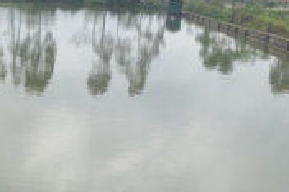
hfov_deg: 23.6
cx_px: -24
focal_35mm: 81
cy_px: 70
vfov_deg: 16.8
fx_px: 650
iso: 100
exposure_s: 1/320
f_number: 9
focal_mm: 20
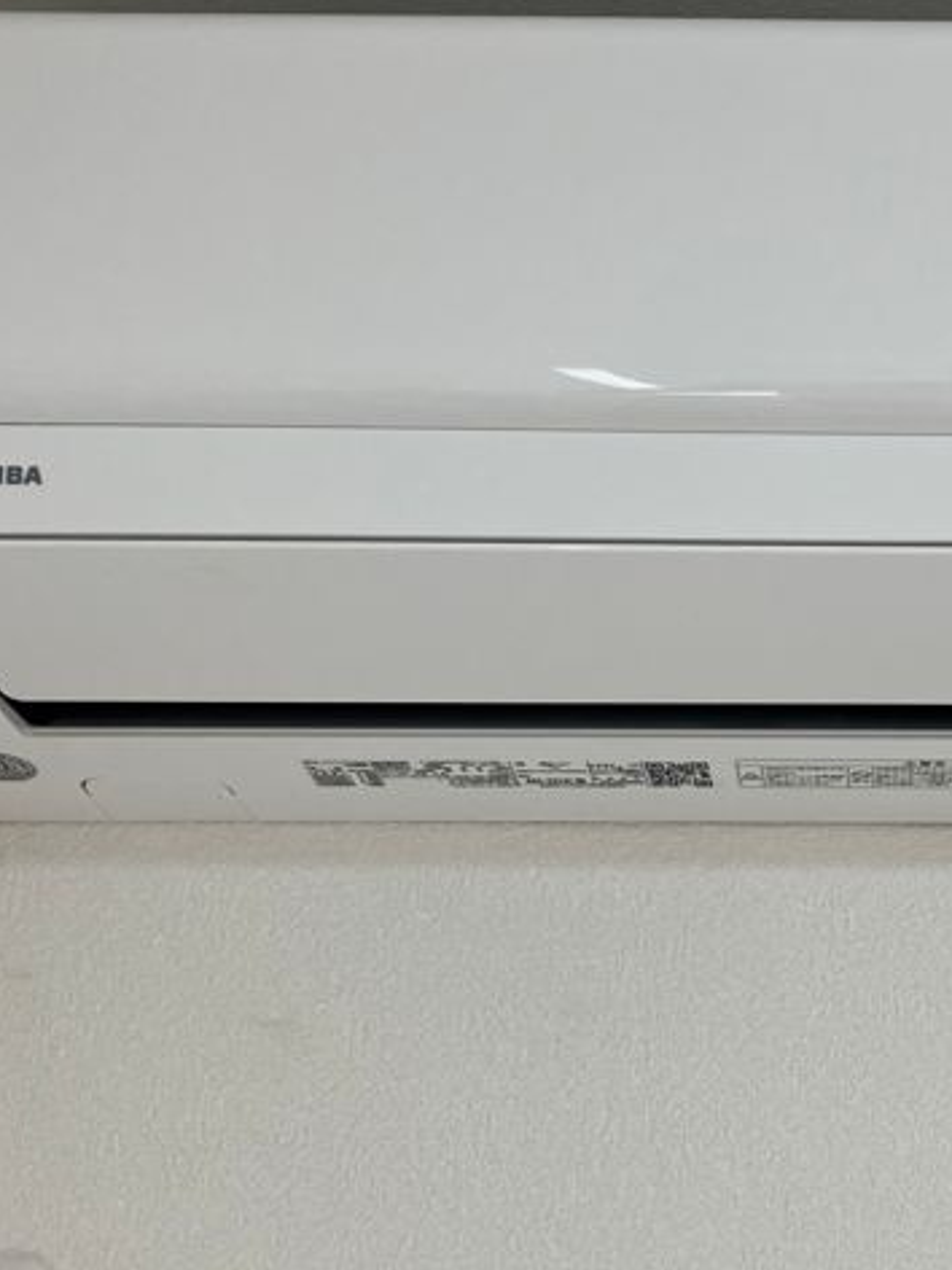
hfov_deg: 24.8
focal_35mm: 57
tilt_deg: +21.7
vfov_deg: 33.8
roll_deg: -0.3
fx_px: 2090
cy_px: 648
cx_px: 893
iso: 64
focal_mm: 3.99
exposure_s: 1/100
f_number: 1.8
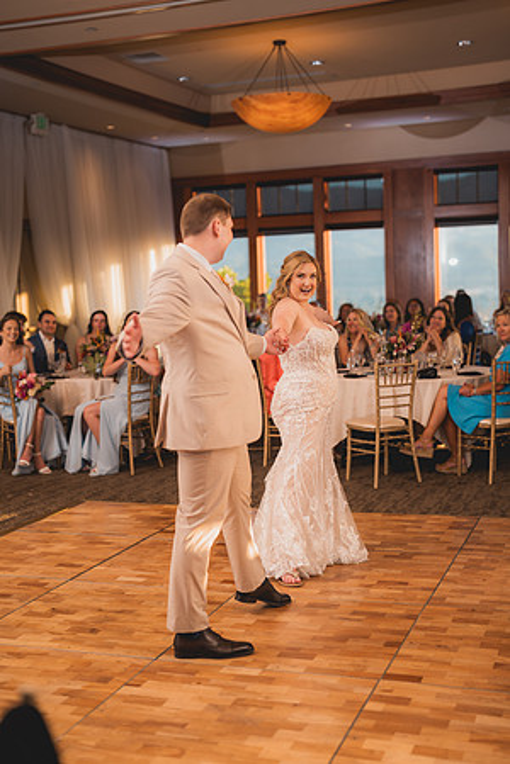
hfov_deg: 27.0
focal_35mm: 50
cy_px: 382
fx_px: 1062
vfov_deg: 39.6
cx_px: 255
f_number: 1.8
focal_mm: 50
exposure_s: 1/250
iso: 125
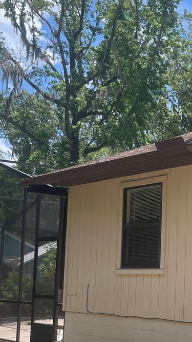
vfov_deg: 30.7
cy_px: 232
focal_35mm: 68
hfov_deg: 16.4
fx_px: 615
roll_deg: -1.9
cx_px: 272
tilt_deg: +6.2
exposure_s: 1/1795
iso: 32
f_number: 1.6
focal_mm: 4.2
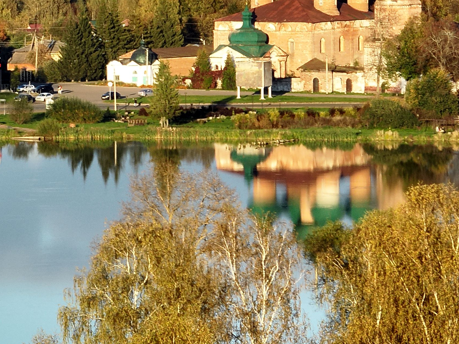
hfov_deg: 5.2
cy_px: 27
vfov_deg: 3.9
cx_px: 316
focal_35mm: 381
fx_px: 5053
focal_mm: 29.85
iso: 100
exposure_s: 1/125
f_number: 4.4
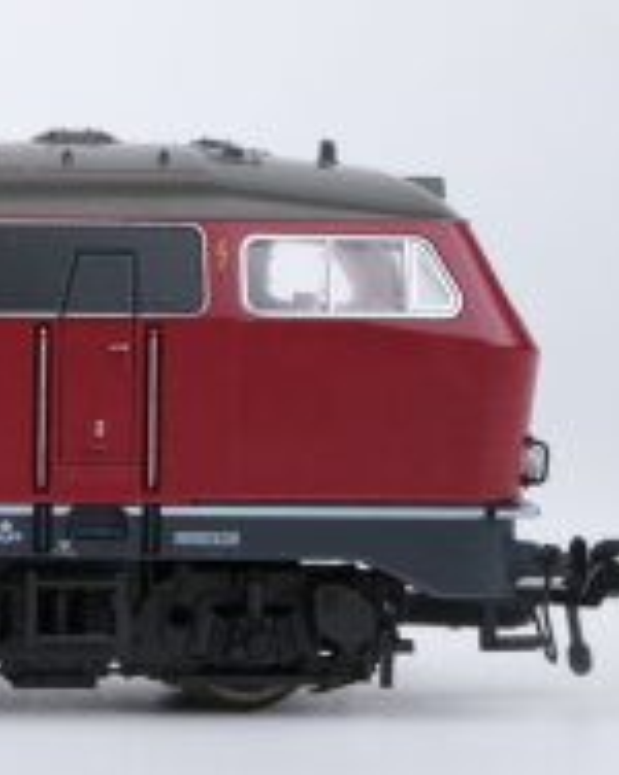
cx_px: -528
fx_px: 3097
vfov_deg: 14.3
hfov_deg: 10.6
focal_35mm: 135
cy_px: 388
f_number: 10
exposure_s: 1/125
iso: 320
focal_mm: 30
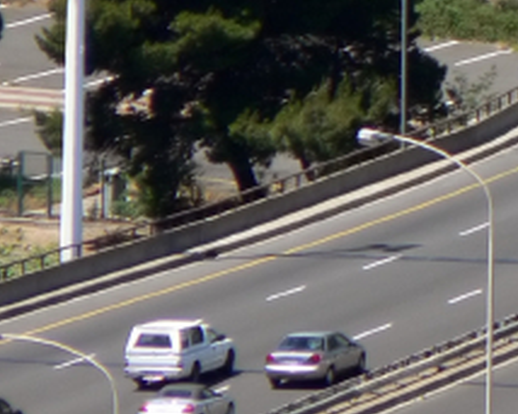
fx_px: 24150
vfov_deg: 1.0
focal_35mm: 1576
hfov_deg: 1.2
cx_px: 949
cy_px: -172
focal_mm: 72
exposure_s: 1/400
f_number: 5
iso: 80
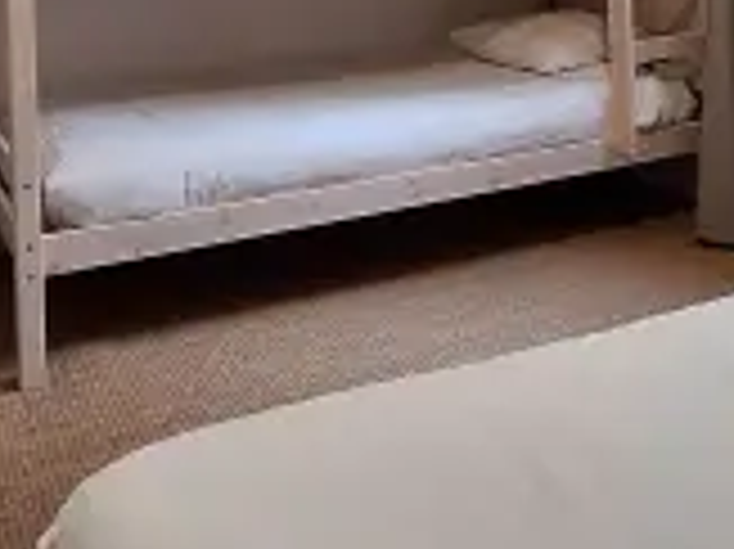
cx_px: 378
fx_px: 1017
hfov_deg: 39.7
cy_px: -112
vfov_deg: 26.7
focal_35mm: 48
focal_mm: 1.74
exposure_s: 1/50
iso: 200
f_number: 2.2
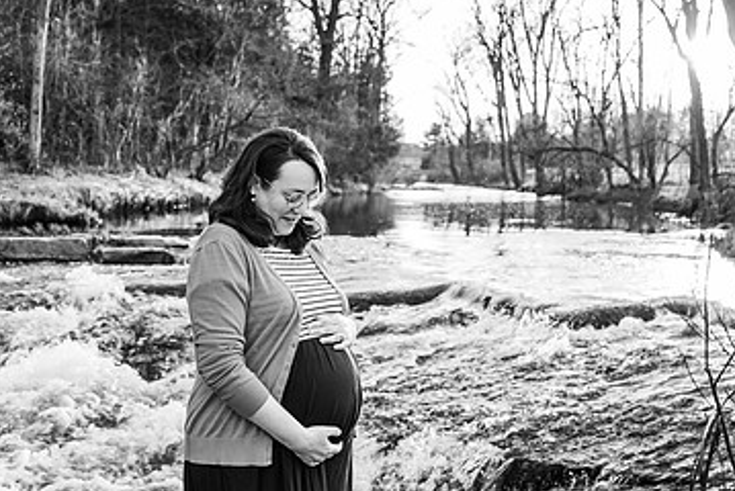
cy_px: 125
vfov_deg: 25.7
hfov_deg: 38.0
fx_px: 1062
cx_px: 289
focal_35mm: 52
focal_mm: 29
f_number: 3.5
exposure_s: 1/200
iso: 125
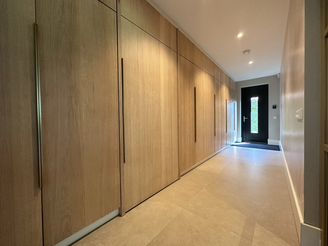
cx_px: 164
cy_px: 123
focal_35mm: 14
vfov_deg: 85.7
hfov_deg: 102.1
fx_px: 133
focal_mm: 2.2
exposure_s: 1/50
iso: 250
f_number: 2.2
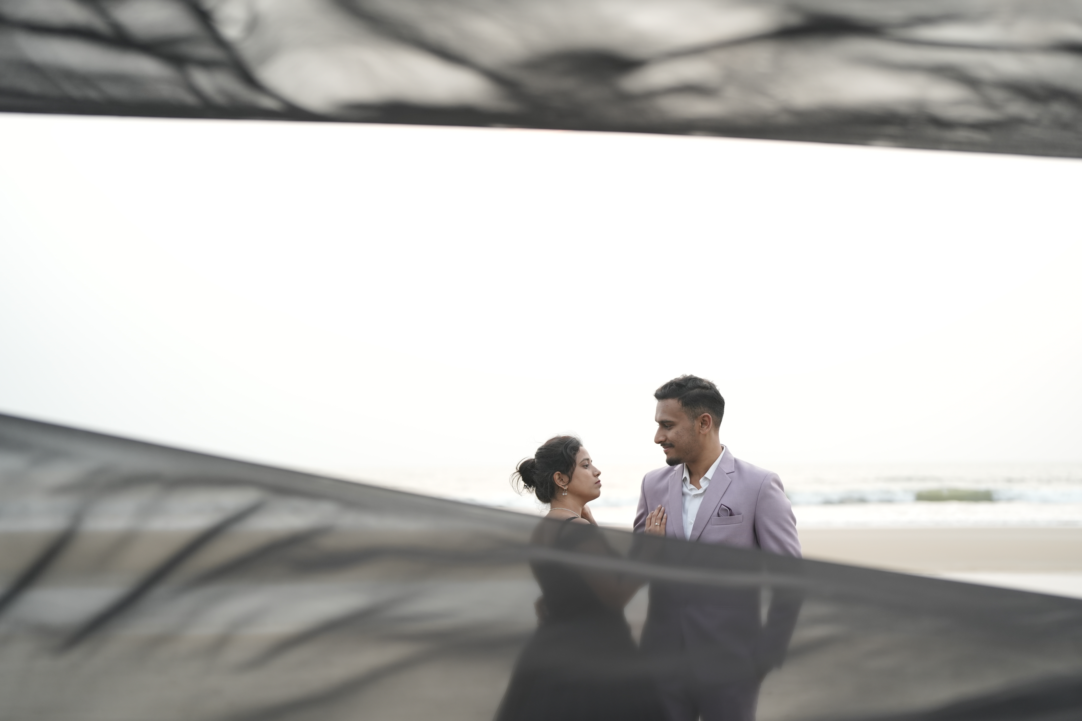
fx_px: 1503
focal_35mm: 50
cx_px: 541
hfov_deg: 39.6
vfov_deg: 27.0
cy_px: 360
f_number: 2
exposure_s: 1/800
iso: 250
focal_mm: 50
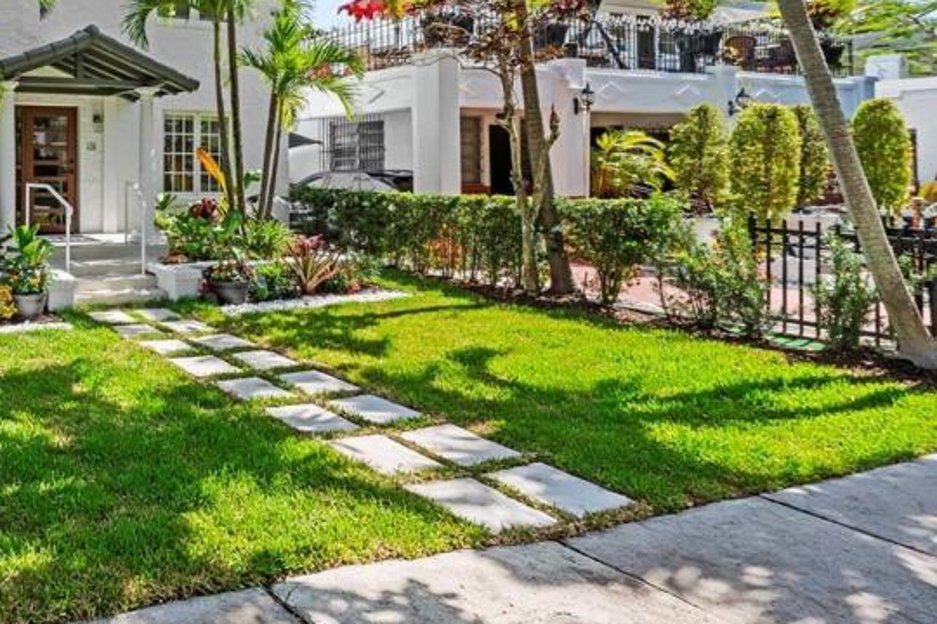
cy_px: 149
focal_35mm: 24
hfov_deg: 56.4
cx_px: 2
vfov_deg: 50.7
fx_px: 625
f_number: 7.1
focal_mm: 12
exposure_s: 1/250
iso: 200
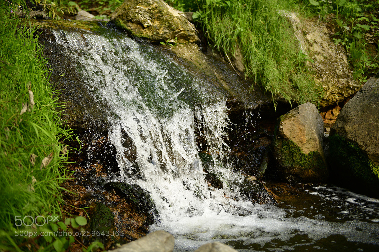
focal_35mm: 42
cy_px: 126
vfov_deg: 31.9
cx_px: 190
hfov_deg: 46.4
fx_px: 442
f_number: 2.8
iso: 320
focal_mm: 42
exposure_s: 1/800
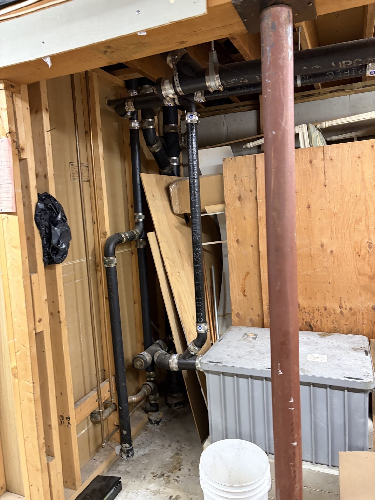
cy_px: 250
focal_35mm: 26
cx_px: 188
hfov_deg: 53.1
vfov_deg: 67.3
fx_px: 376
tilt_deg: -6.3
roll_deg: +1.2
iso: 320
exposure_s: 1/40
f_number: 1.6
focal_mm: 5.96
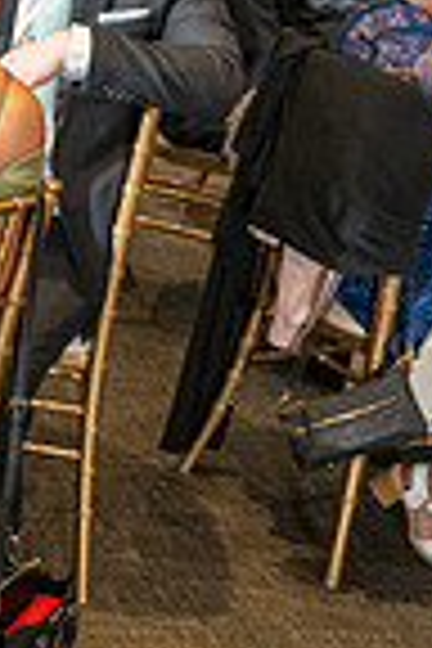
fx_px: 1746
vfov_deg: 20.5
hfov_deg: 12.1
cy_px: 38
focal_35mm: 97
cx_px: -504
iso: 800
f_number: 3.5
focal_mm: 24
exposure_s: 1/160
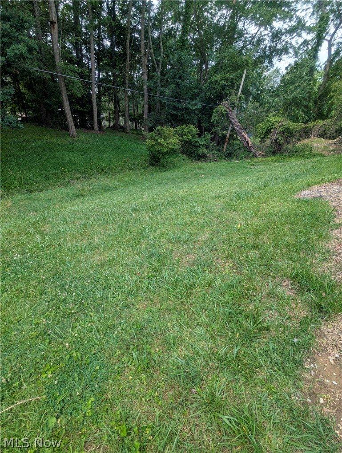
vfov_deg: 94.4
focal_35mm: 16
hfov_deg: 78.3
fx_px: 210
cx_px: 171
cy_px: 226
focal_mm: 2.35
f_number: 2.2
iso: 31
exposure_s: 1/384
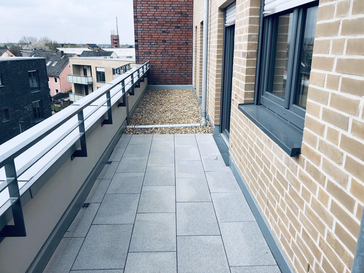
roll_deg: +0.2
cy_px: 136
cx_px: 182
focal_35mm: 28
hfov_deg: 63.4
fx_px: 294
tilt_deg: -16.8
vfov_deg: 49.7
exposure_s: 1/1012
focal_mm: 4
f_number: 1.8
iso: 20
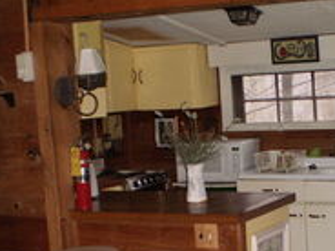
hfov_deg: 26.5
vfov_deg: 20.3
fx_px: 697
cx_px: 271
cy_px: 191
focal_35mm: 72
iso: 250
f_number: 3.1
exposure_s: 1/30
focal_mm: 6.3
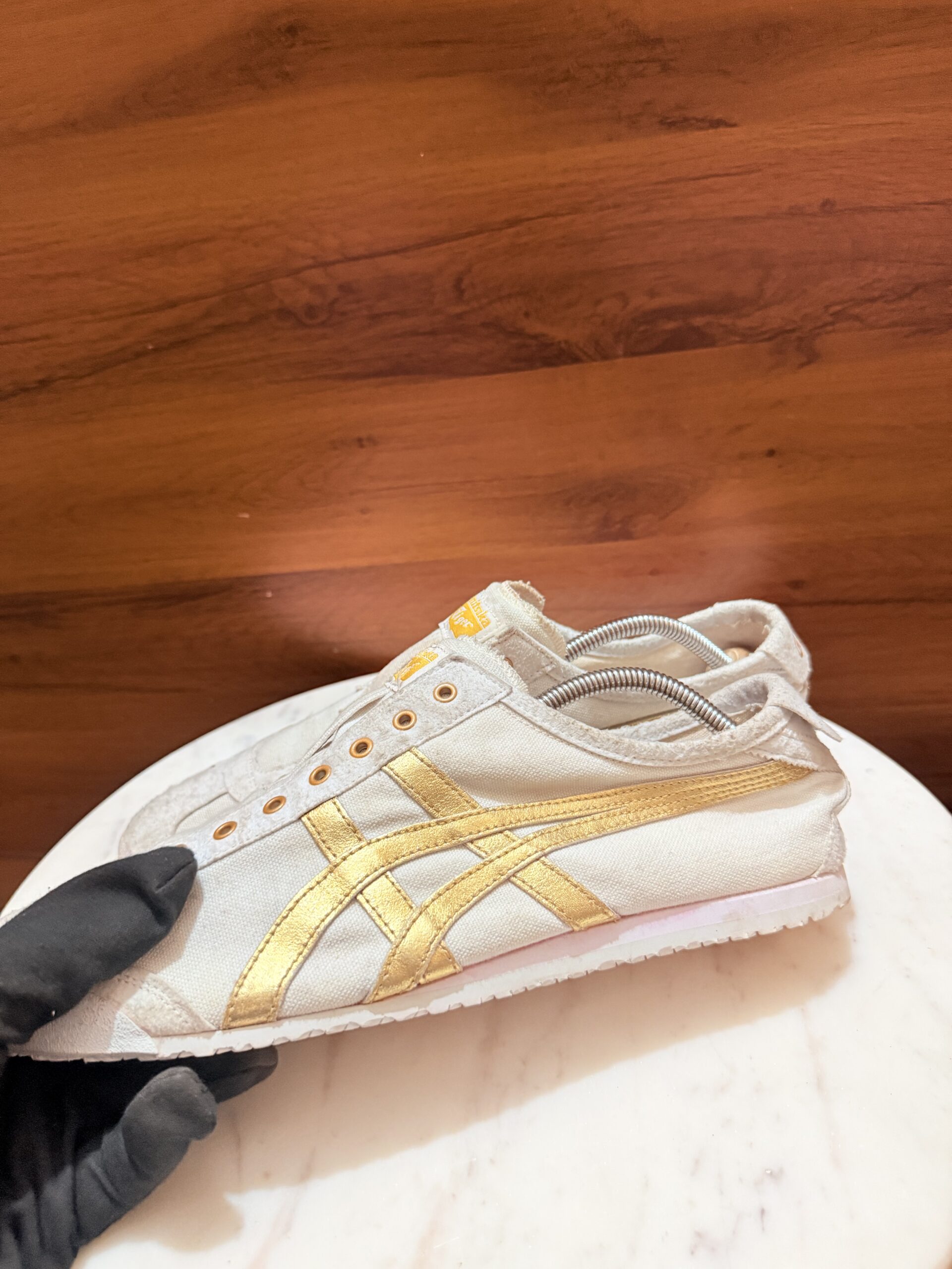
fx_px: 880
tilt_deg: -24.5
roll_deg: +7.3
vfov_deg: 71.6
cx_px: 476
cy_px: 634
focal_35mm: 24
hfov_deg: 56.8
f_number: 1.78
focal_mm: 6.76
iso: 500
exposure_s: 1/50
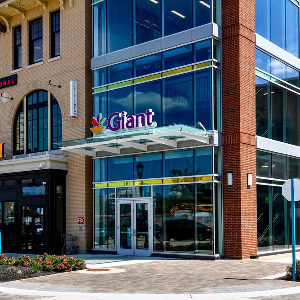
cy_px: 151
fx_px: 422
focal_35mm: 43
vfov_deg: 39.2
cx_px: 109
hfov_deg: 38.9
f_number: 8
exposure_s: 1/250
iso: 100
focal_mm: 22
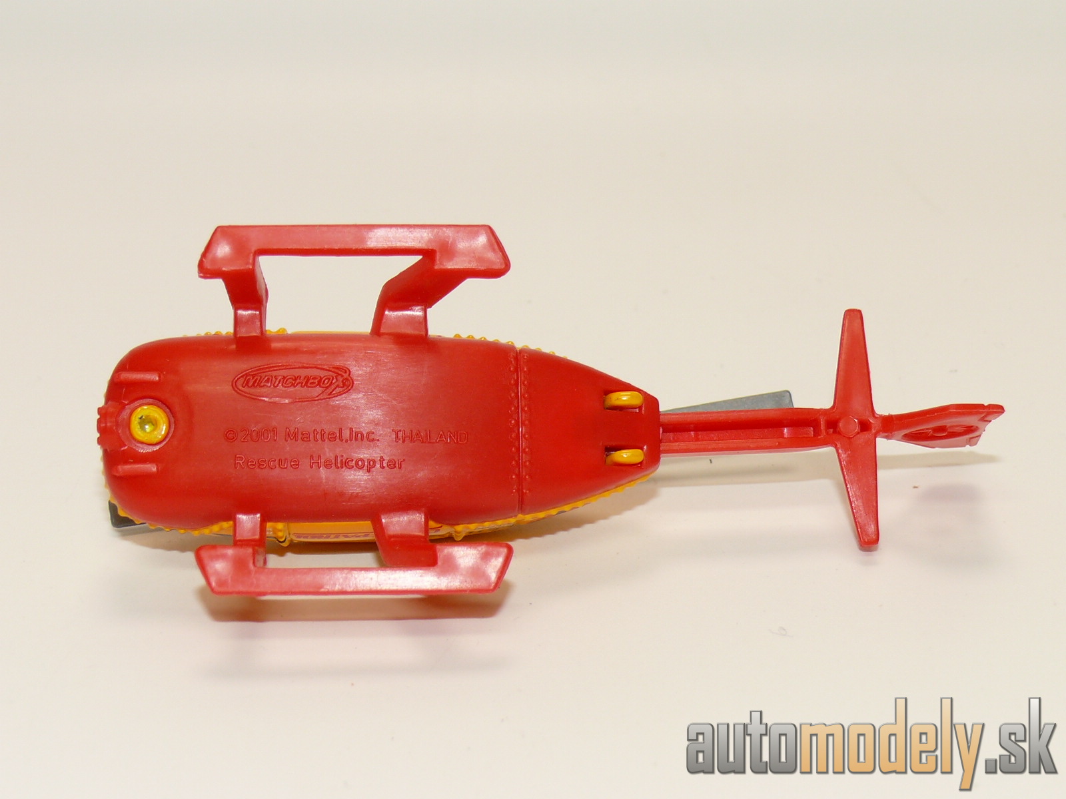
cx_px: 533
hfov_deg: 24.1
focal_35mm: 81
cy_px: 400
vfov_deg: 18.2
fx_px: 2494
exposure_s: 1/30
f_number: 4
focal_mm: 11.9
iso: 100
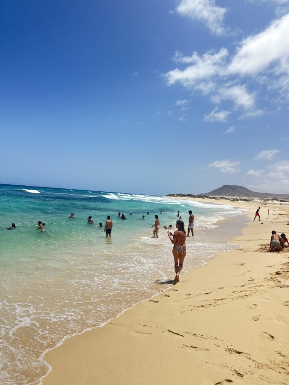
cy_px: 192
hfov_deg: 56.8
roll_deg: -5.3
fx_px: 267
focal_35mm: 24
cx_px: 144
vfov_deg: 71.6
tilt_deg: -0.3
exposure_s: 1/4016
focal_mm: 6.86
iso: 80
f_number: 1.78
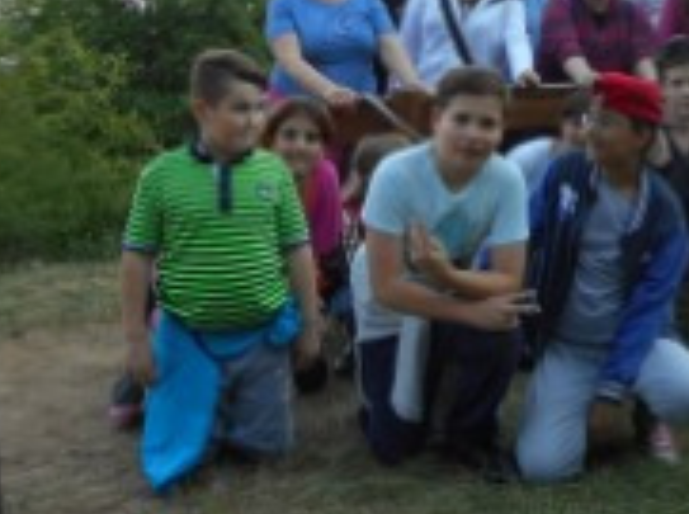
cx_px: 548
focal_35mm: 62
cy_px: 69
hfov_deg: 30.5
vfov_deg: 23.1
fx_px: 1232
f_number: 3.7
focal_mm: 4.5
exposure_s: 1/100
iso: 80
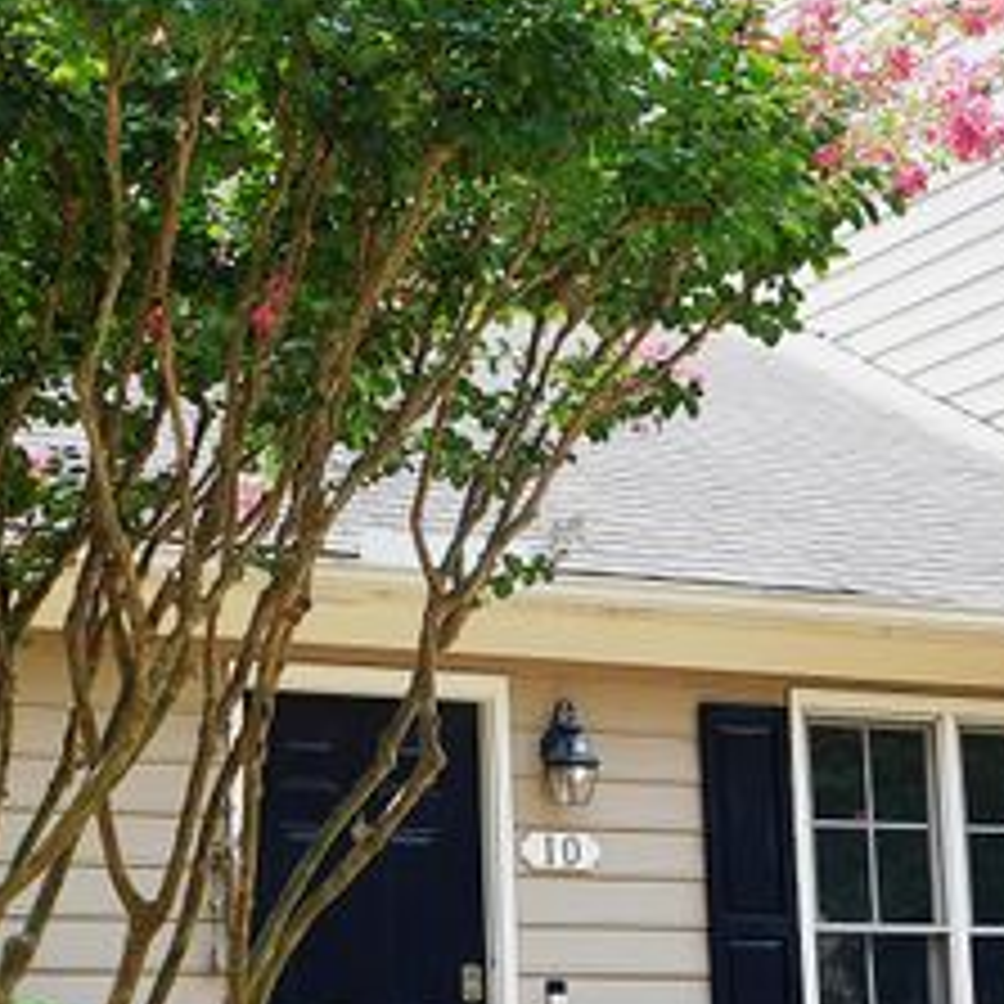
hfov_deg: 19.5
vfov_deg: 19.5
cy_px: 646
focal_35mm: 89
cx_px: 468
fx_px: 2920
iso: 125
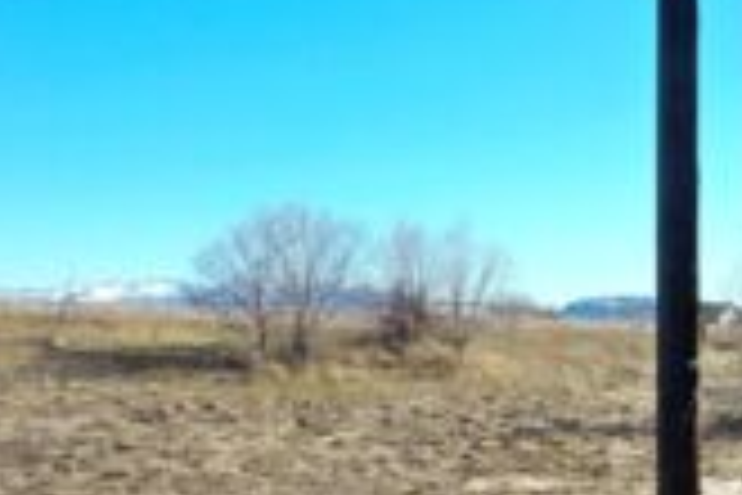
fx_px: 1401
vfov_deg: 19.8
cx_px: 517
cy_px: 389
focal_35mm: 68
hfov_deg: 29.4
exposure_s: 1/320
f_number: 5
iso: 100
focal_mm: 10.26
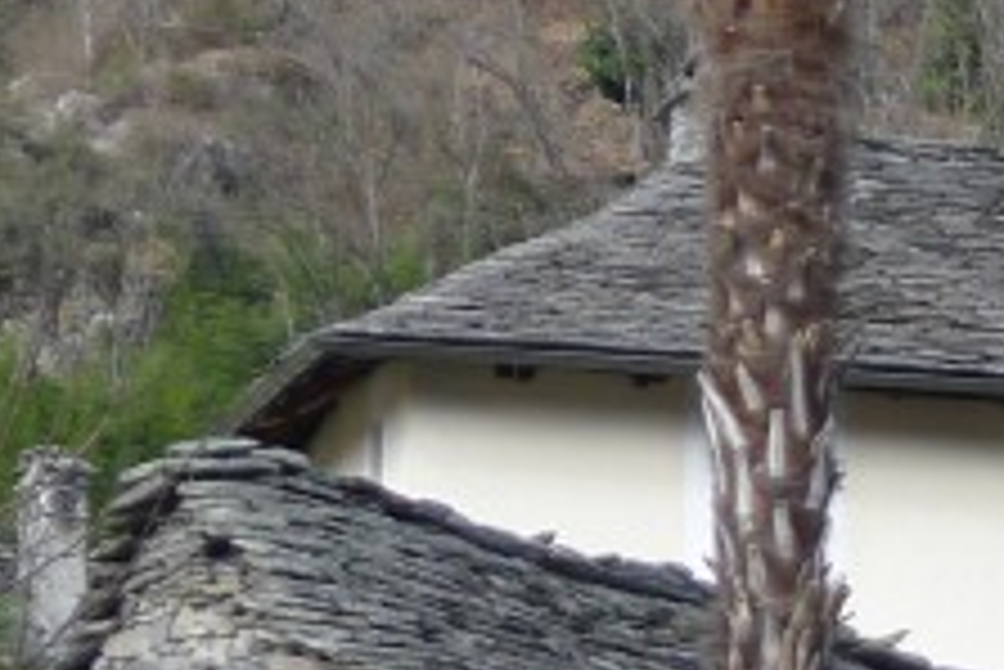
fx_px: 9739
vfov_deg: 3.9
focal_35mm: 349
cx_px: 2123
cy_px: 666
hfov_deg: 5.7
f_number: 2.9
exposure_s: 1/320
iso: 80
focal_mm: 13.9
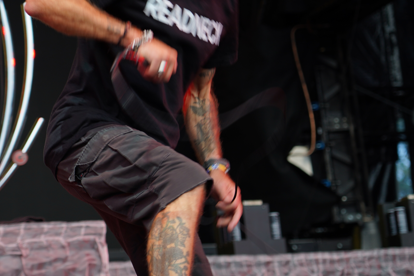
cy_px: 108
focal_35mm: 167
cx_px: 127
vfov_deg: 8.2
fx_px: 1920
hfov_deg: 12.3
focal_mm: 89
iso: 200
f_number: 4
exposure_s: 1/100
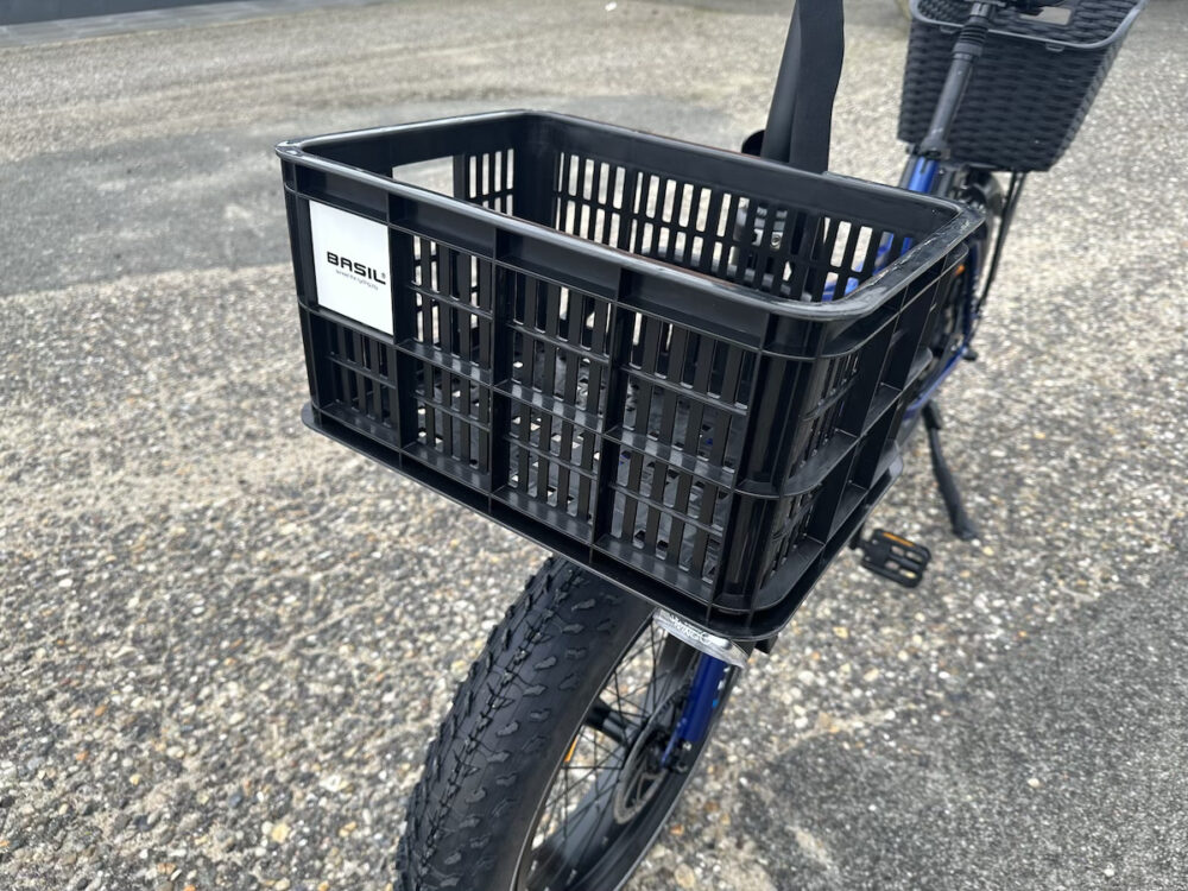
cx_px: 594
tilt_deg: -32.7
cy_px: 446
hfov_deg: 71.6
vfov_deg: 56.8
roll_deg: +2.3
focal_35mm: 24
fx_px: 824
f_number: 1.78
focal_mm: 6.86
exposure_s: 1/121
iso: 100
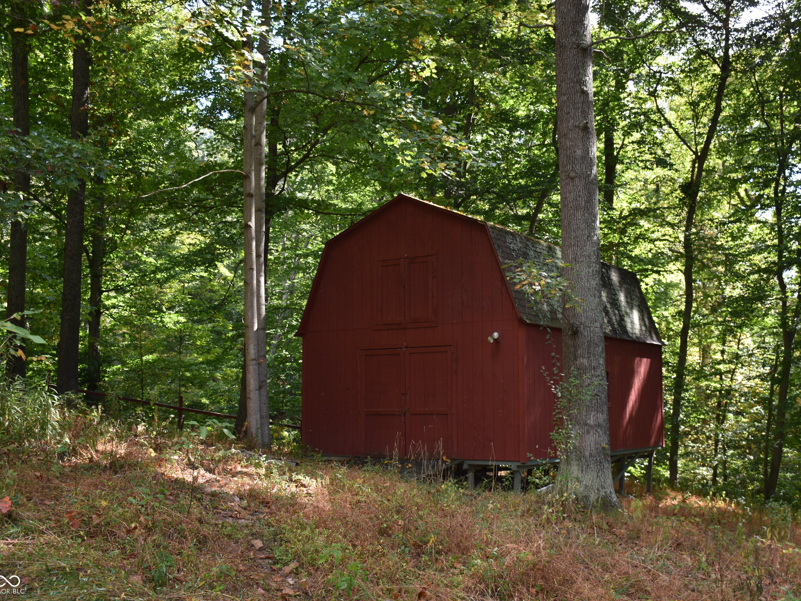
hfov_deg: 47.8
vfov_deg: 36.8
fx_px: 903
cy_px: 301
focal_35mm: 39
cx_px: 433
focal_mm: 24
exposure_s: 1/160
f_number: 3.8
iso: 200
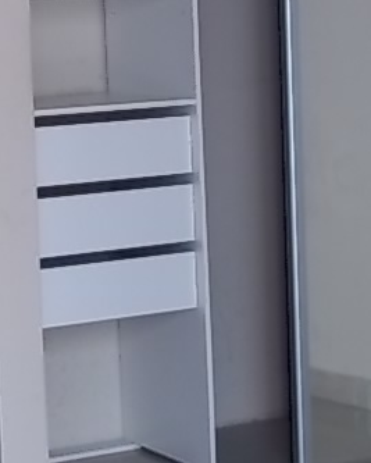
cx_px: 132
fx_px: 1850
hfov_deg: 11.4
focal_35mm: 135
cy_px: 63
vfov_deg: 14.1
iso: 80
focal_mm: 6.5
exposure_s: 1/40
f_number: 3.1
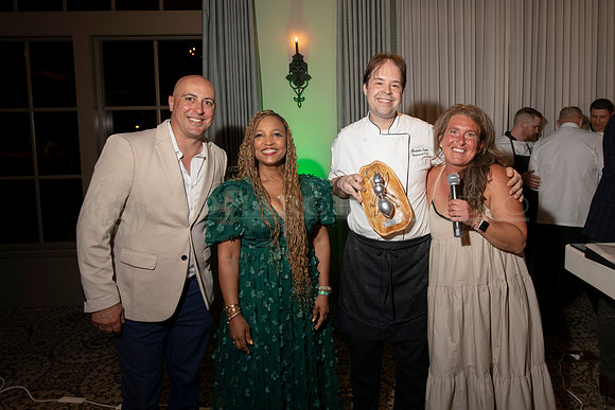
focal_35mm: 23
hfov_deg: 74.7
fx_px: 399
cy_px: 171
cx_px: 359
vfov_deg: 54.2
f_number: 9
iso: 400
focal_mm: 20
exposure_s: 1/100
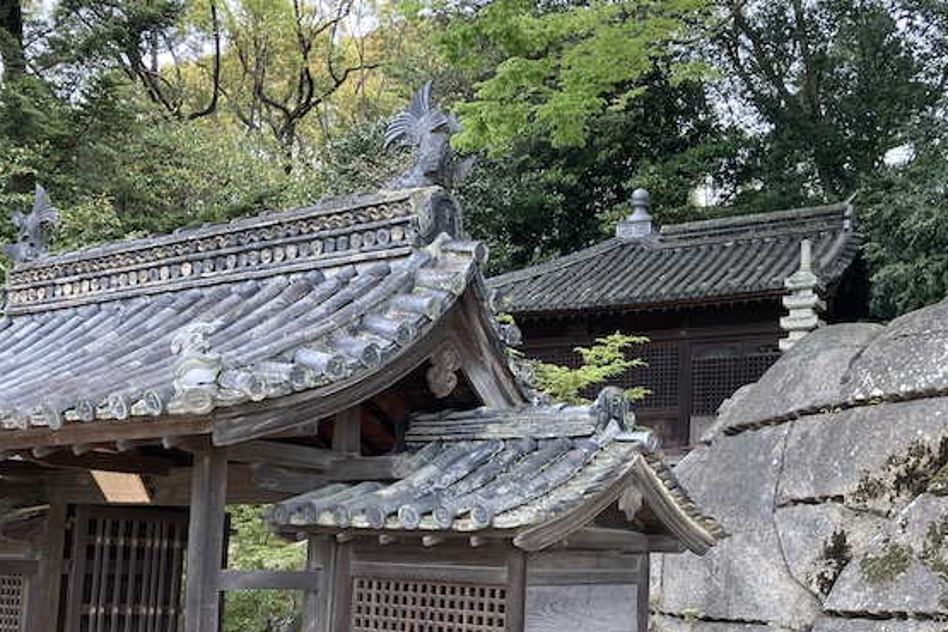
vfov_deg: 31.5
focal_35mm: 42
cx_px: 569
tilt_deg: +5.3
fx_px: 1106
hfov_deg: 46.1
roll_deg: -1.8
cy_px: 444
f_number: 1.8
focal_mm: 3.99
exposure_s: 1/121
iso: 25
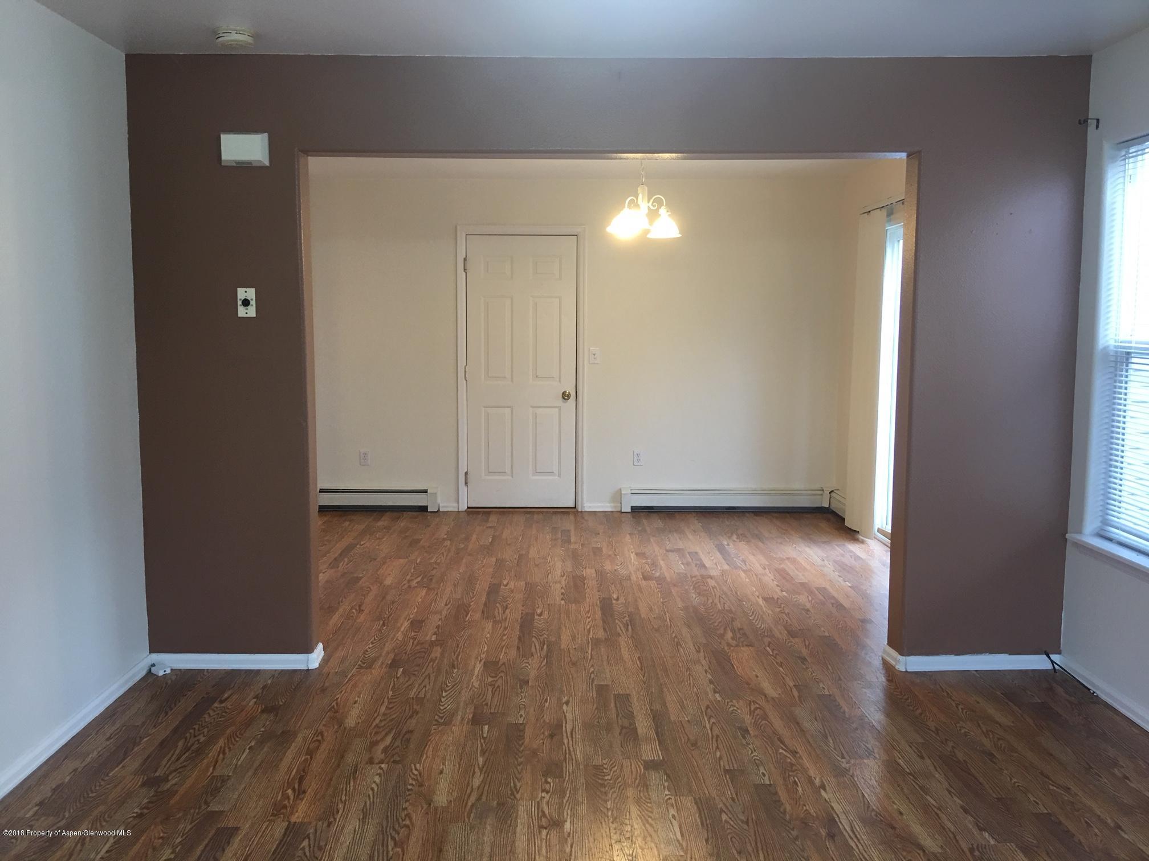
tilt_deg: -5.3
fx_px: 963
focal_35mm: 29
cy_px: 430
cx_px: 574
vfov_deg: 48.2
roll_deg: +0.0
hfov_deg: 61.7
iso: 40
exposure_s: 1/15
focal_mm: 4.15
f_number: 2.2
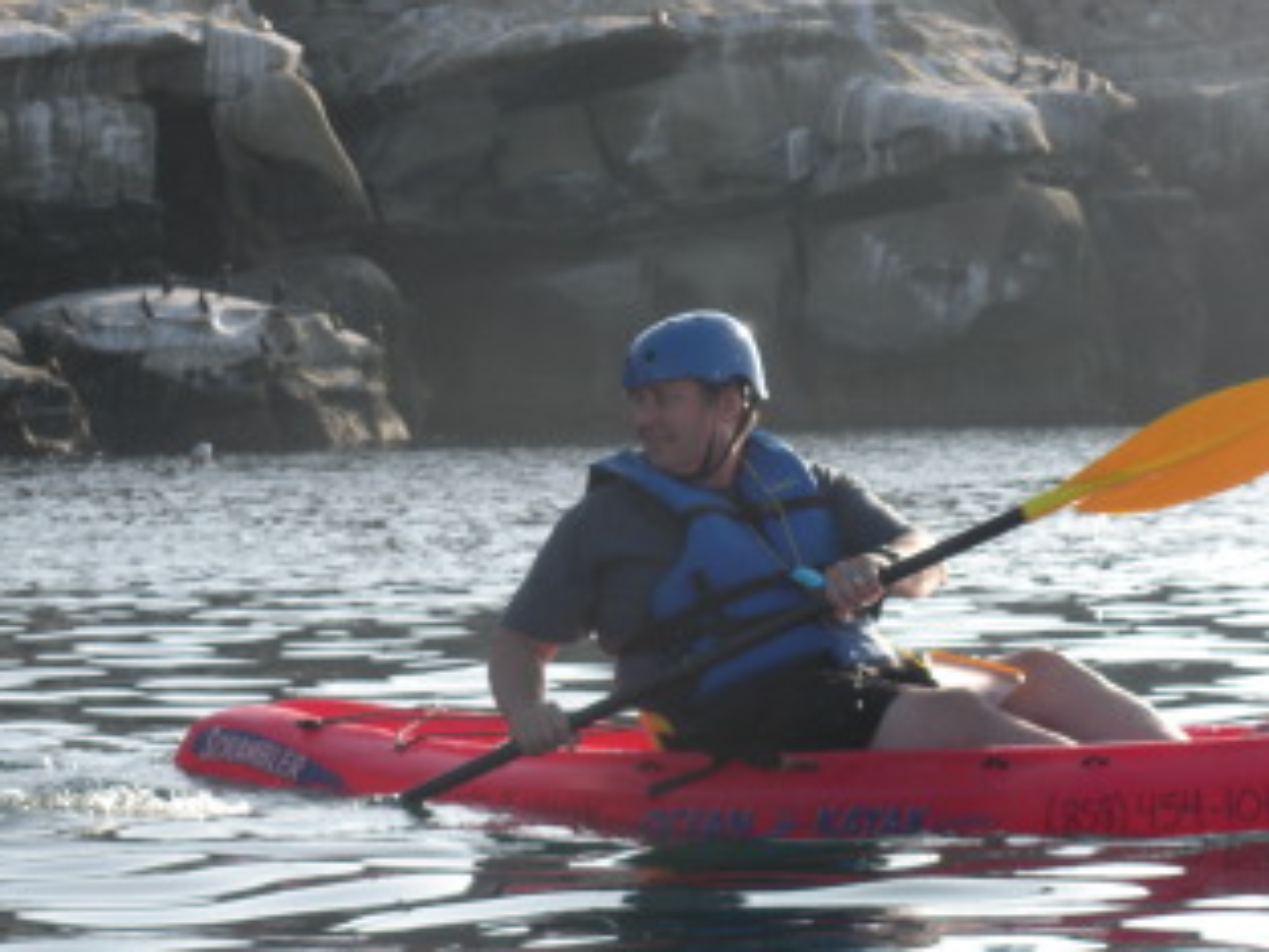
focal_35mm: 146
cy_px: 639
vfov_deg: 10.2
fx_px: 5352
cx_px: 573
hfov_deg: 13.5
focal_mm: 17.4
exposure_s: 1/205
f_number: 5
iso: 64
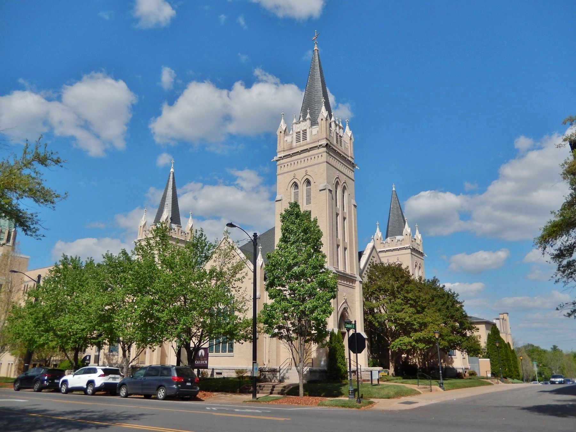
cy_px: 216
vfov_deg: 49.7
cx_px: 288
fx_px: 466
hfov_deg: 63.4
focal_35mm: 28
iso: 125
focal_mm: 5.1
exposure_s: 1/500
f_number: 7.2
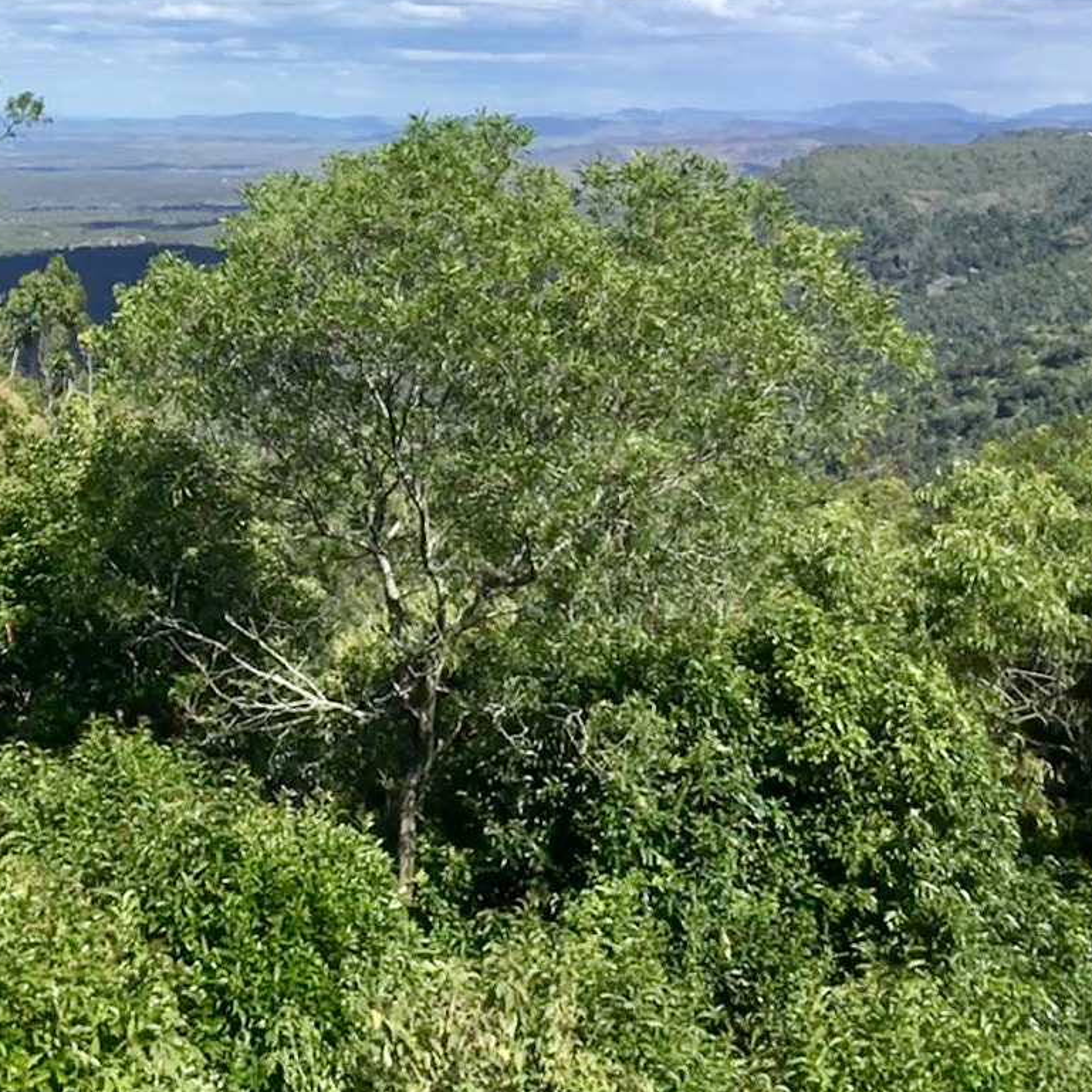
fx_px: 2034
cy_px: 267
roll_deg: -0.8
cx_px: 91
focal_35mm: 57
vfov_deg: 29.6
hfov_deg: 28.8
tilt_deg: -4.6
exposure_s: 1/1456
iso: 25
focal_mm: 3.3
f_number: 2.4
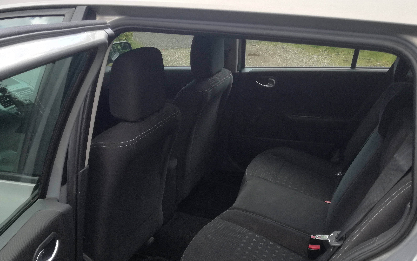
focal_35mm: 34
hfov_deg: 56.7
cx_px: 216
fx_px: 386
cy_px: 165
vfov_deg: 37.0
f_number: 2
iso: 100
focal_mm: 3.79
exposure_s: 1/100
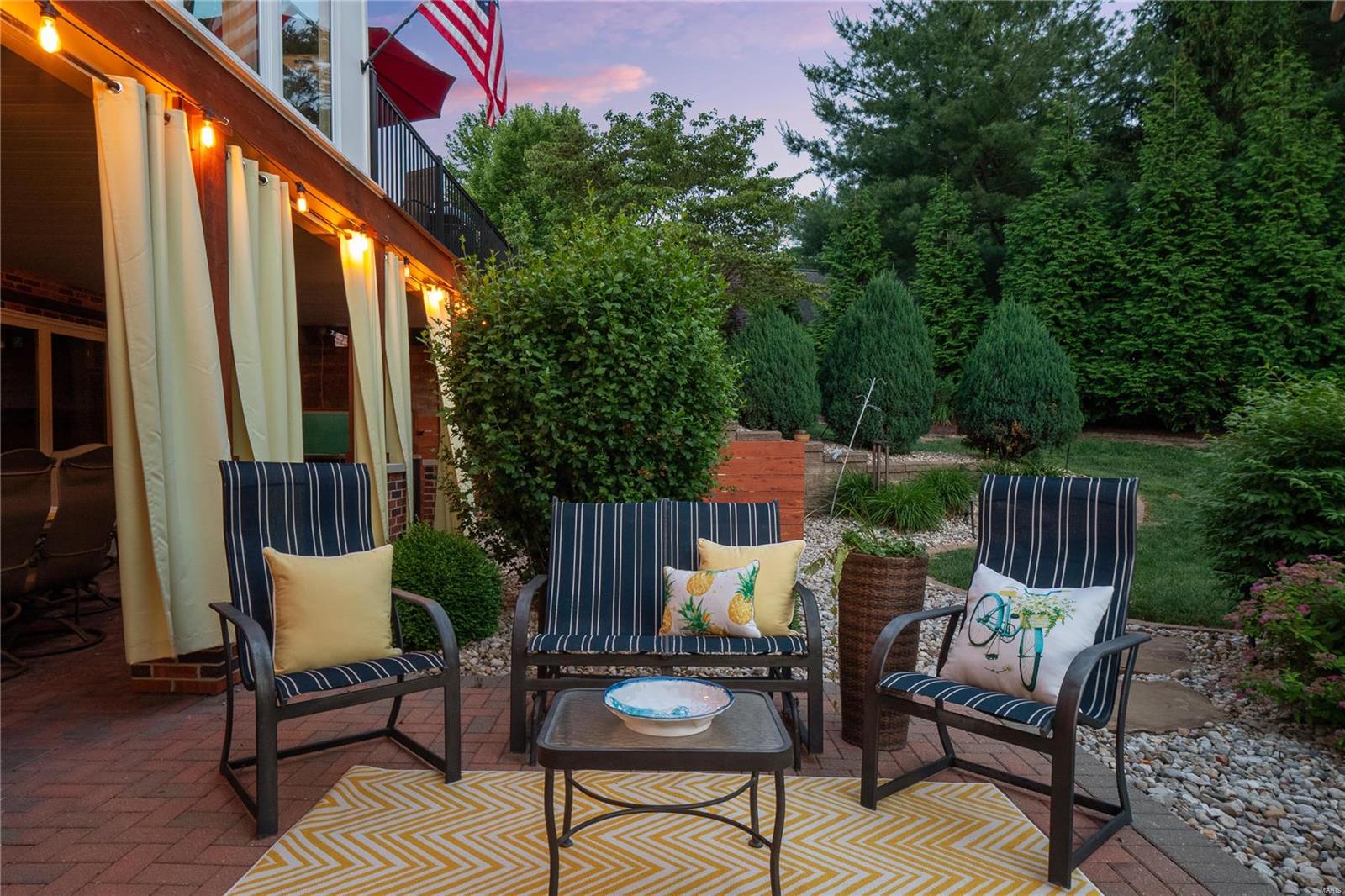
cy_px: 448
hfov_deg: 84.0
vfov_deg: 61.9
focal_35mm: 20
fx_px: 747
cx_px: 672
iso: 400
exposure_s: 1/4
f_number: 8
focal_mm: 10
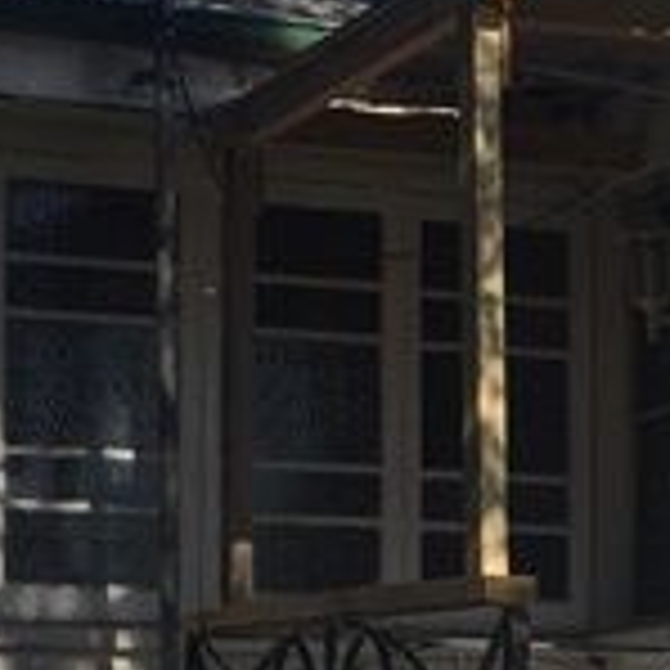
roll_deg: +0.3
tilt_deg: +1.1
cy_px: 661
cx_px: 1007
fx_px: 3066
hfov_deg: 11.9
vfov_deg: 12.3
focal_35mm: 140
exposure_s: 1/2083
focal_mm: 4.15
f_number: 2.2
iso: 32
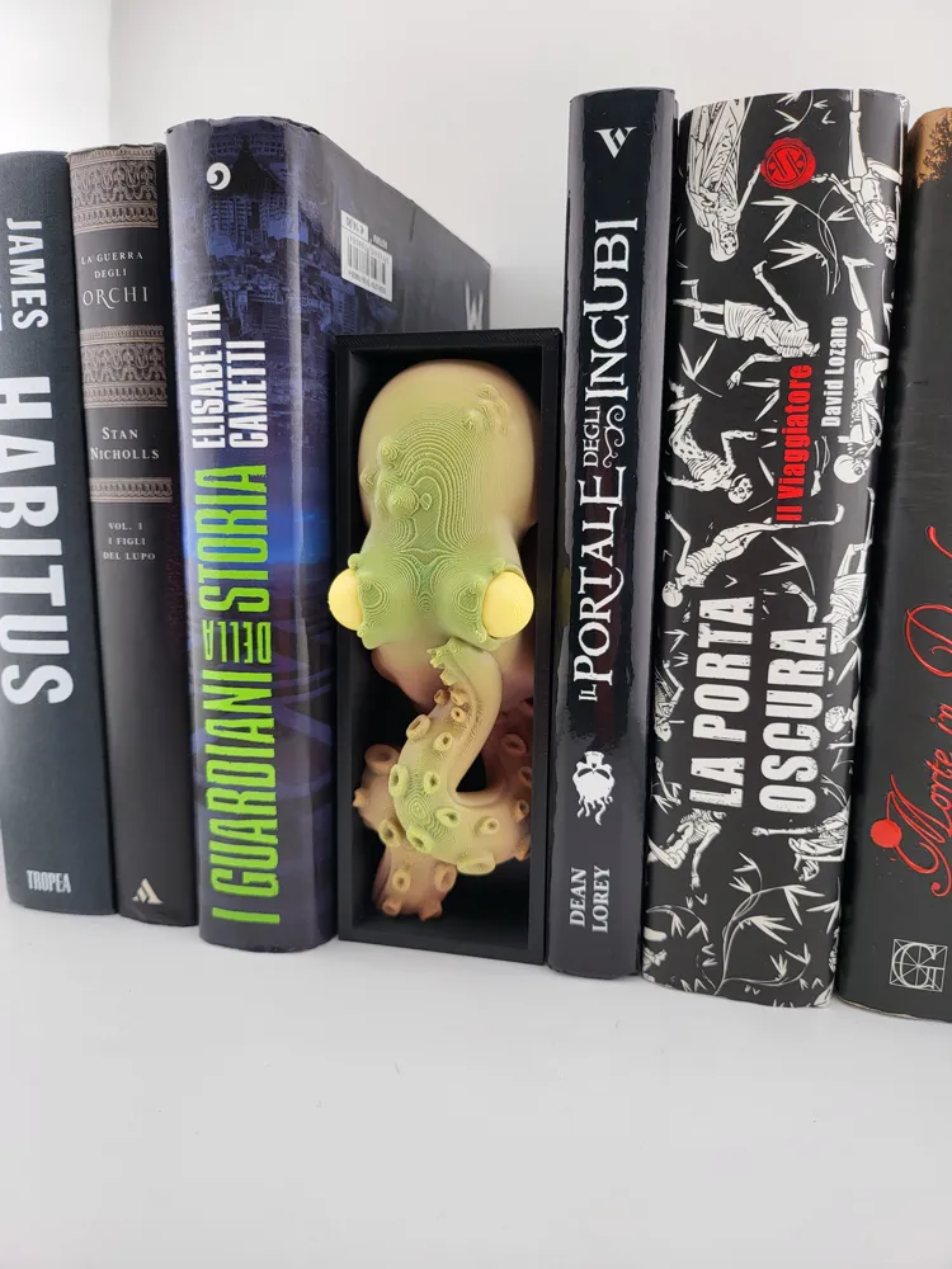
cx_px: 476
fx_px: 880
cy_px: 634
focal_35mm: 24
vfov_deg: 71.6
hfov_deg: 56.8
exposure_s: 1/450
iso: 40
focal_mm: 5
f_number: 1.8
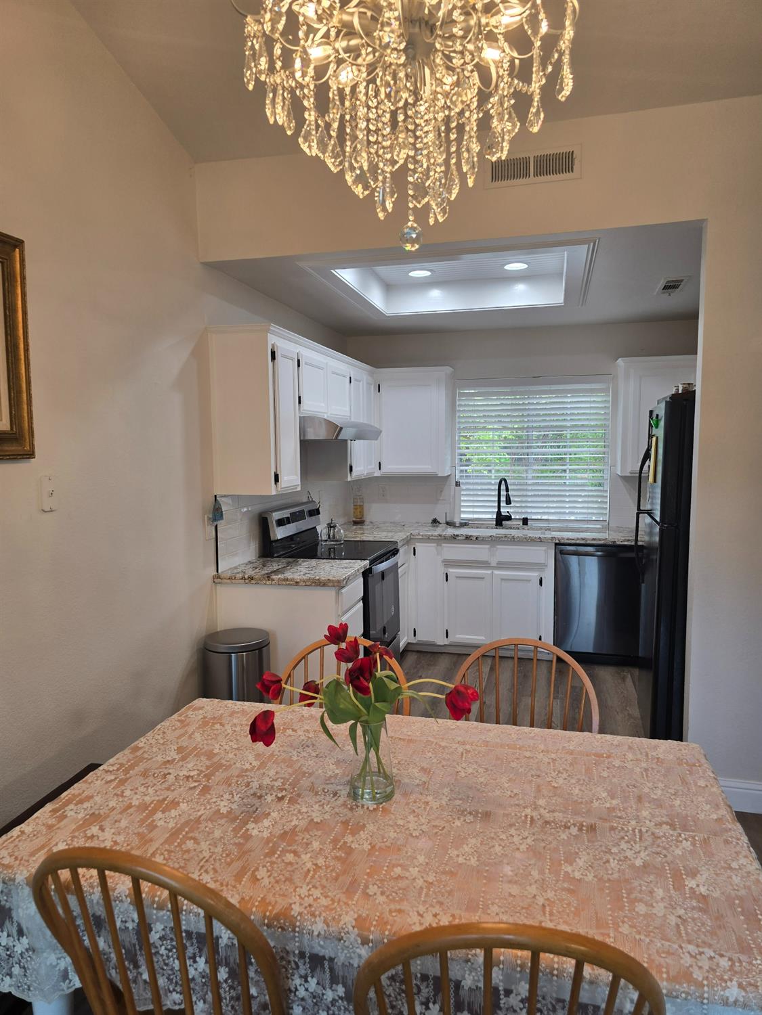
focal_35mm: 23
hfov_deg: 58.9
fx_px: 675
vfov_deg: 73.9
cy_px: 508
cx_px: 381
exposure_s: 1/120
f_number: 1.7
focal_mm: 6.3
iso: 80
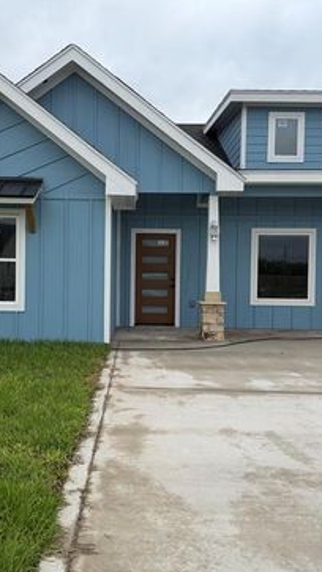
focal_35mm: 36
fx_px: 547
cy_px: 284
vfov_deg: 55.3
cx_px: 133
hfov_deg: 32.7
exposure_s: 1/4673
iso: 80
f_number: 1.78
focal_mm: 6.76
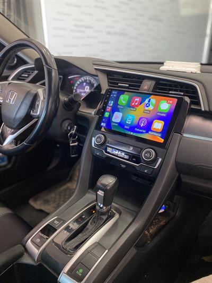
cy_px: 142
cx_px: 106
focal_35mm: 26
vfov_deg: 67.3
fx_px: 212
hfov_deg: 53.1
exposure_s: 1/60
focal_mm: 4.25
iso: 250
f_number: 1.8
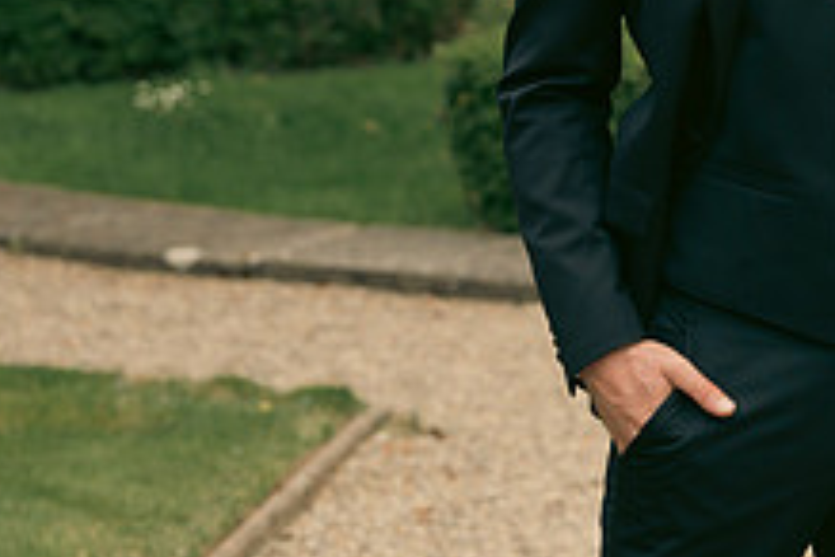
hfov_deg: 10.9
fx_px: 4291
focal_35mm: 185
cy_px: -48
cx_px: 984
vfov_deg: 7.4
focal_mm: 70
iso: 50
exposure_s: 1/160
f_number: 3.5
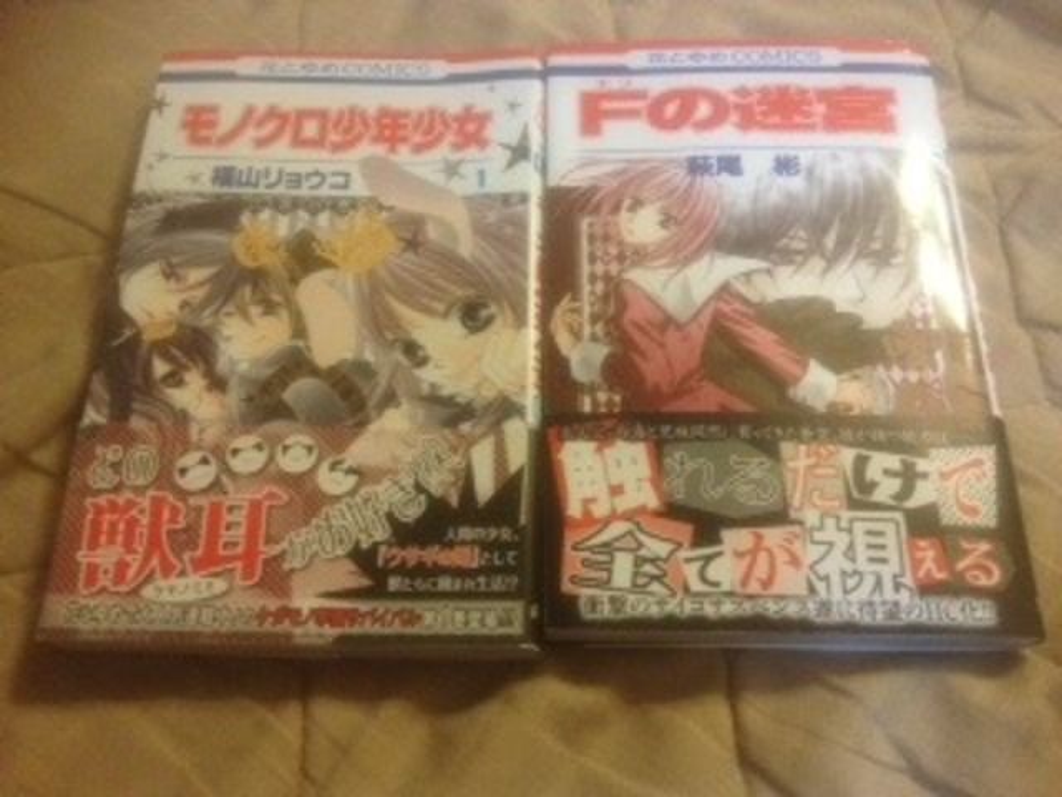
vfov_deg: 40.7
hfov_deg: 52.6
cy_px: 398
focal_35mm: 35
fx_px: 1074
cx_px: 531
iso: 400
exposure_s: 1/20
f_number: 2.4
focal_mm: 4.28
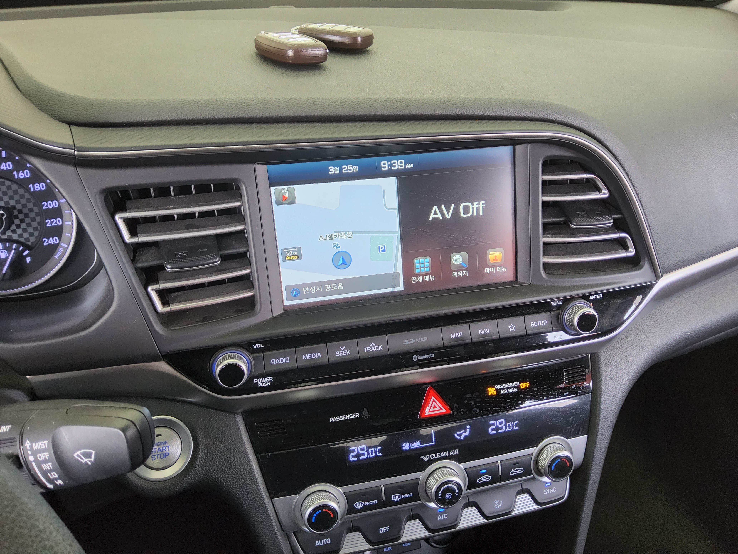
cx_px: 369
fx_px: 533
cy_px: 277
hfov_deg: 69.4
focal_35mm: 25
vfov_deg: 54.9
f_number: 2
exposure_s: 1/120
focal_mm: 3.08
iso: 500
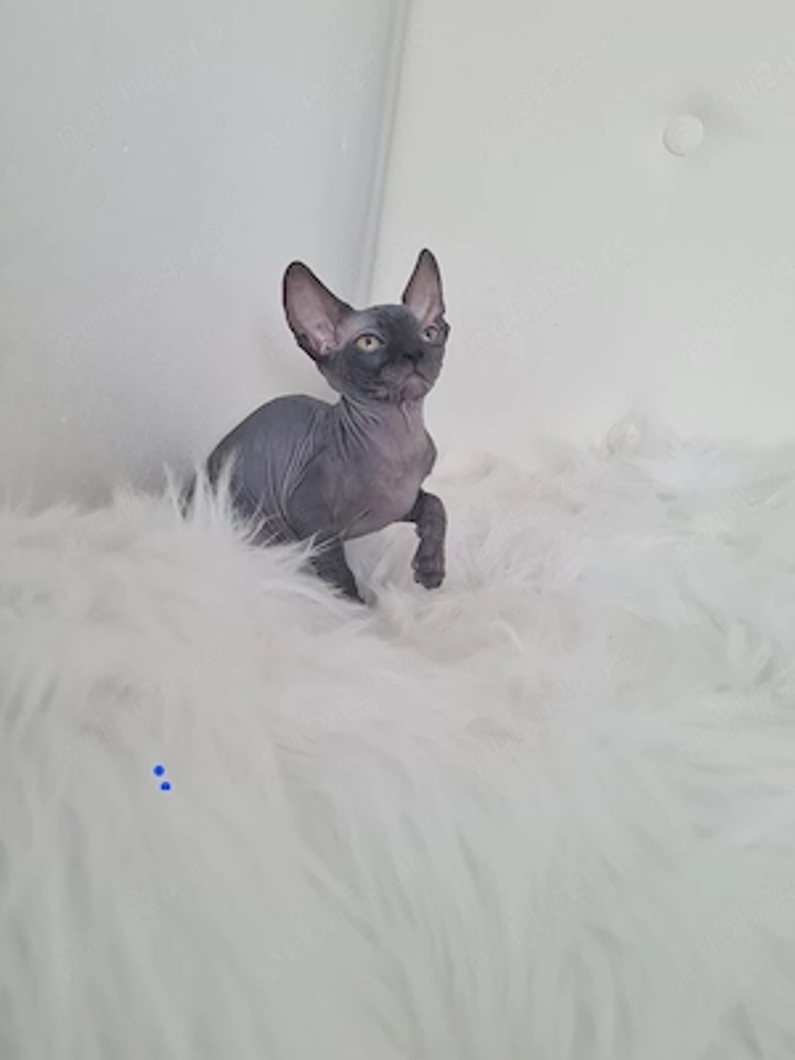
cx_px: 398
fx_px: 796
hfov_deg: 53.1
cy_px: 530
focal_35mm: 26
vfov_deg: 67.3
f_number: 1.8
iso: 200
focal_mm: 5.4
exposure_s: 1/100
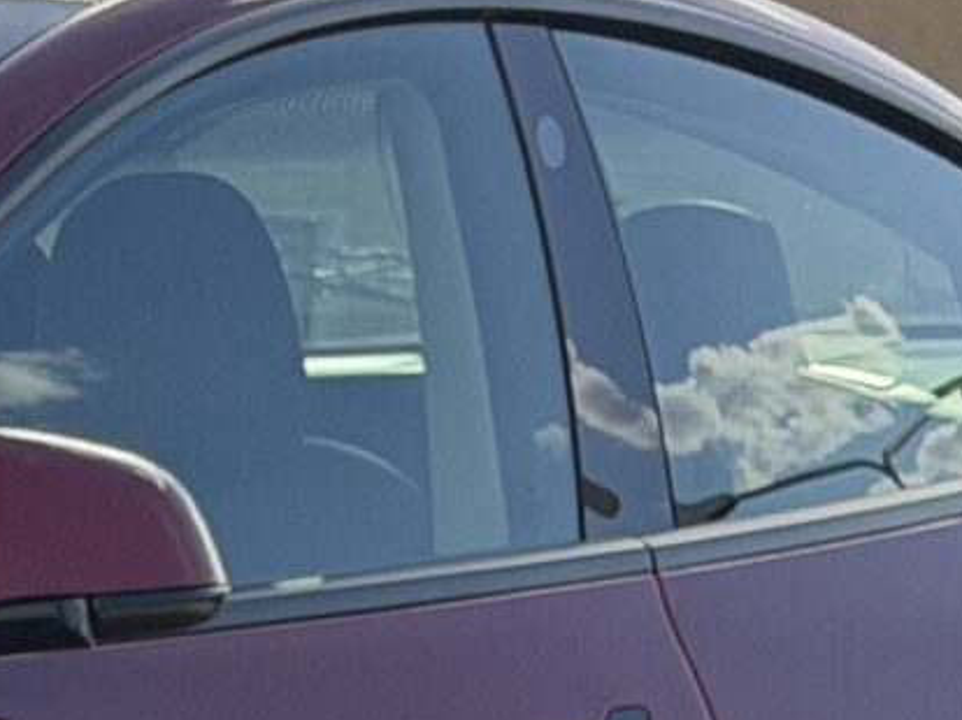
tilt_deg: -4.0
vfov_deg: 5.0
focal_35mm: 297
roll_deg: -0.1
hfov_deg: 6.5
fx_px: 8249
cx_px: -995
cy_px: 1119
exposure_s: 1/5208
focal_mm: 6.76
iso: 100
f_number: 1.78
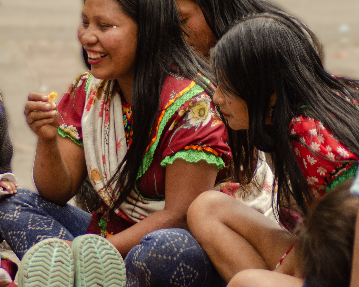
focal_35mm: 204
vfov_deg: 7.6
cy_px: 94
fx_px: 2168
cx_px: 30
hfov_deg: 9.4
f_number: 4
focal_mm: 70
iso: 200
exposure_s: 1/500
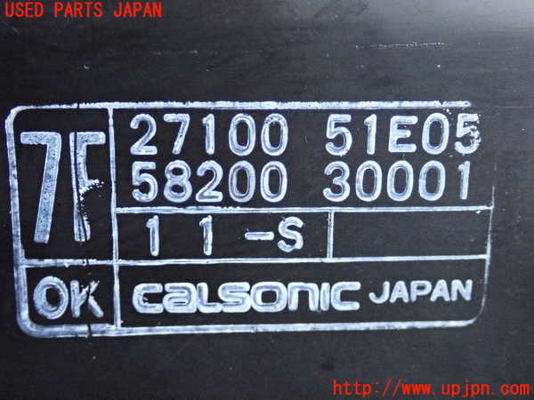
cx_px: 267
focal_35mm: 62
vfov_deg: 23.7
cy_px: 200
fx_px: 956
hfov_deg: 31.2
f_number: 3.6
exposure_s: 1/125
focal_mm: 11.09
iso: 4000
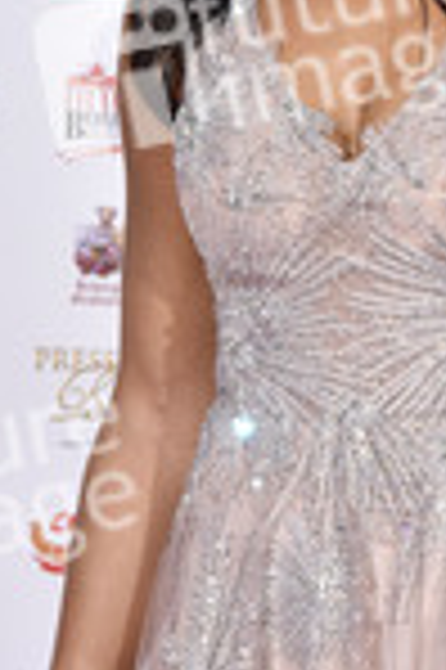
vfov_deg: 8.3
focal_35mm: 247
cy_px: 279
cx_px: 396
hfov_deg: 5.5
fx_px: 4600
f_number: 5.6
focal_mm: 92
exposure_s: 1/125
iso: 2500
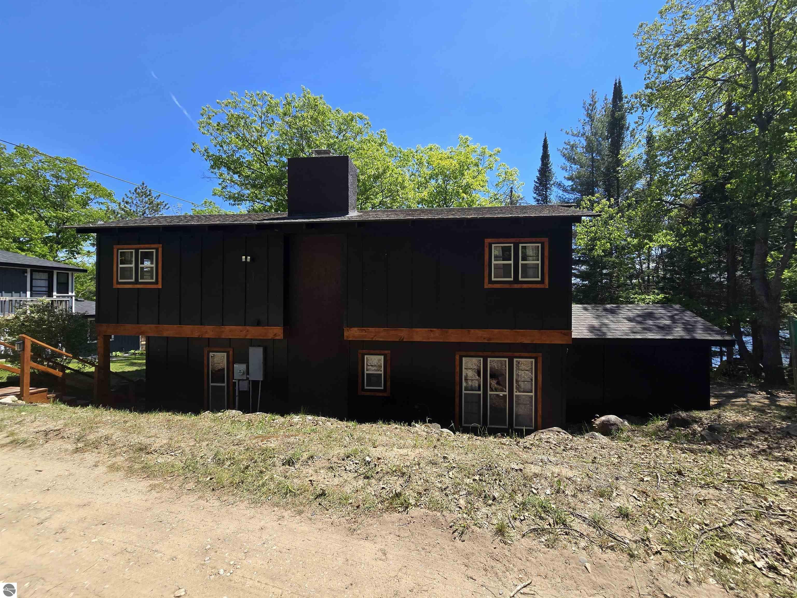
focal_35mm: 13
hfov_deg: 106.2
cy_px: 299
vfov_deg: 89.9
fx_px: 299
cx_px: 398
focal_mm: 2.2
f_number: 2.2
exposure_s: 1/1238
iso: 50
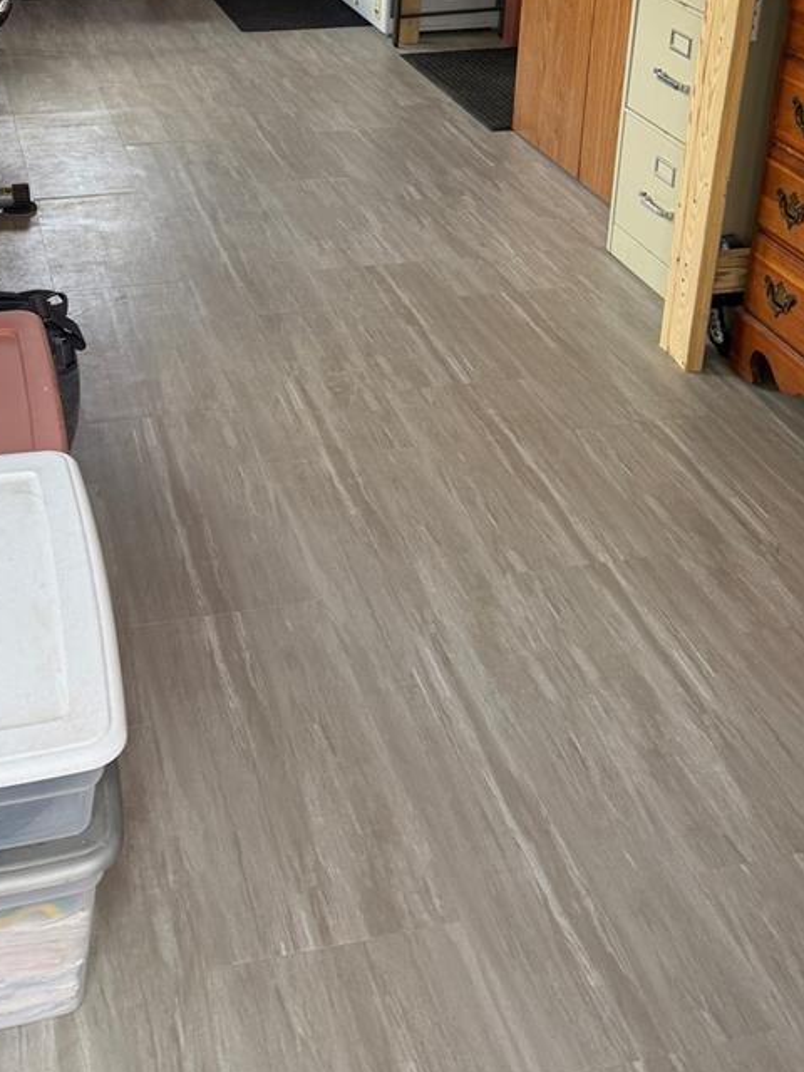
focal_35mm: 45
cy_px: 154
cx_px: 273
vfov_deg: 39.7
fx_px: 1394
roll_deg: -1.8
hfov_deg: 31.9
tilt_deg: -17.6
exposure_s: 1/440
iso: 100
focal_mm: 6.76
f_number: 1.78
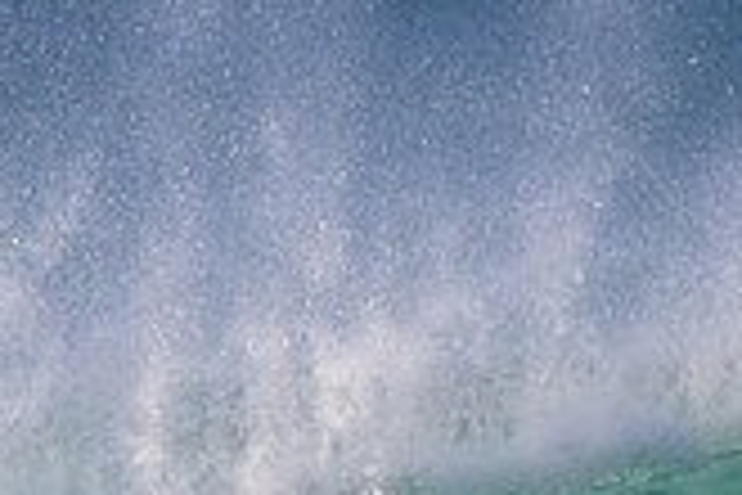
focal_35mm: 2814
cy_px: 835
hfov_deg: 0.7
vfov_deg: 0.5
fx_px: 57995
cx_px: 193
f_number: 11
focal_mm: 800
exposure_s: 1/2000
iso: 1400
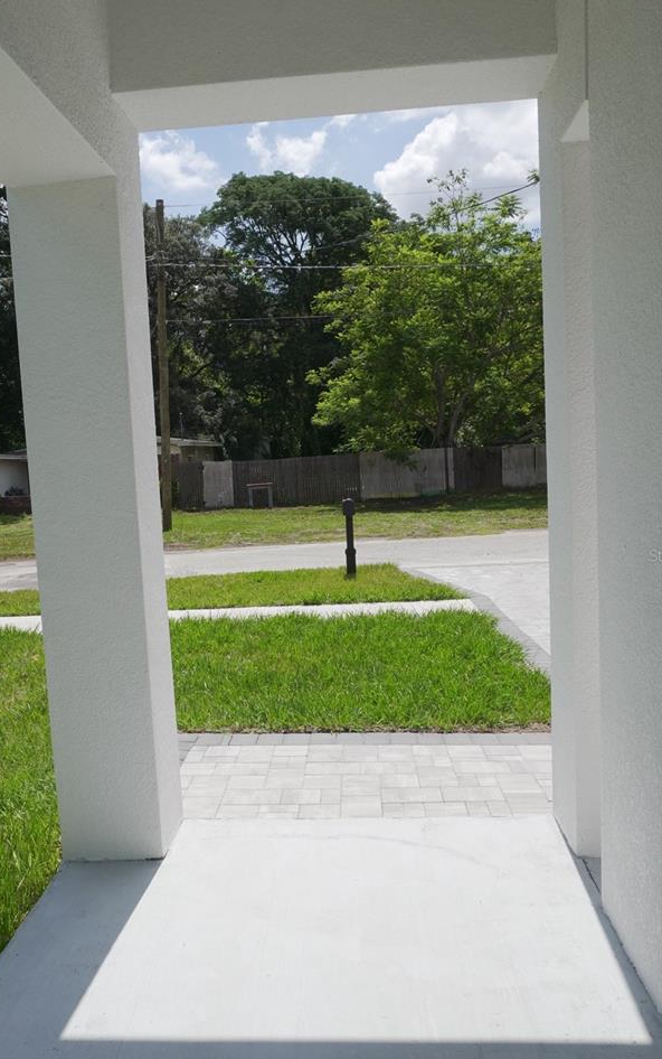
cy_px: 555
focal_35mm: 31
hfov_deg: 40.5
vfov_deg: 61.2
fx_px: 894
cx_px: 277
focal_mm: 16
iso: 100
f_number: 10
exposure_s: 1/200
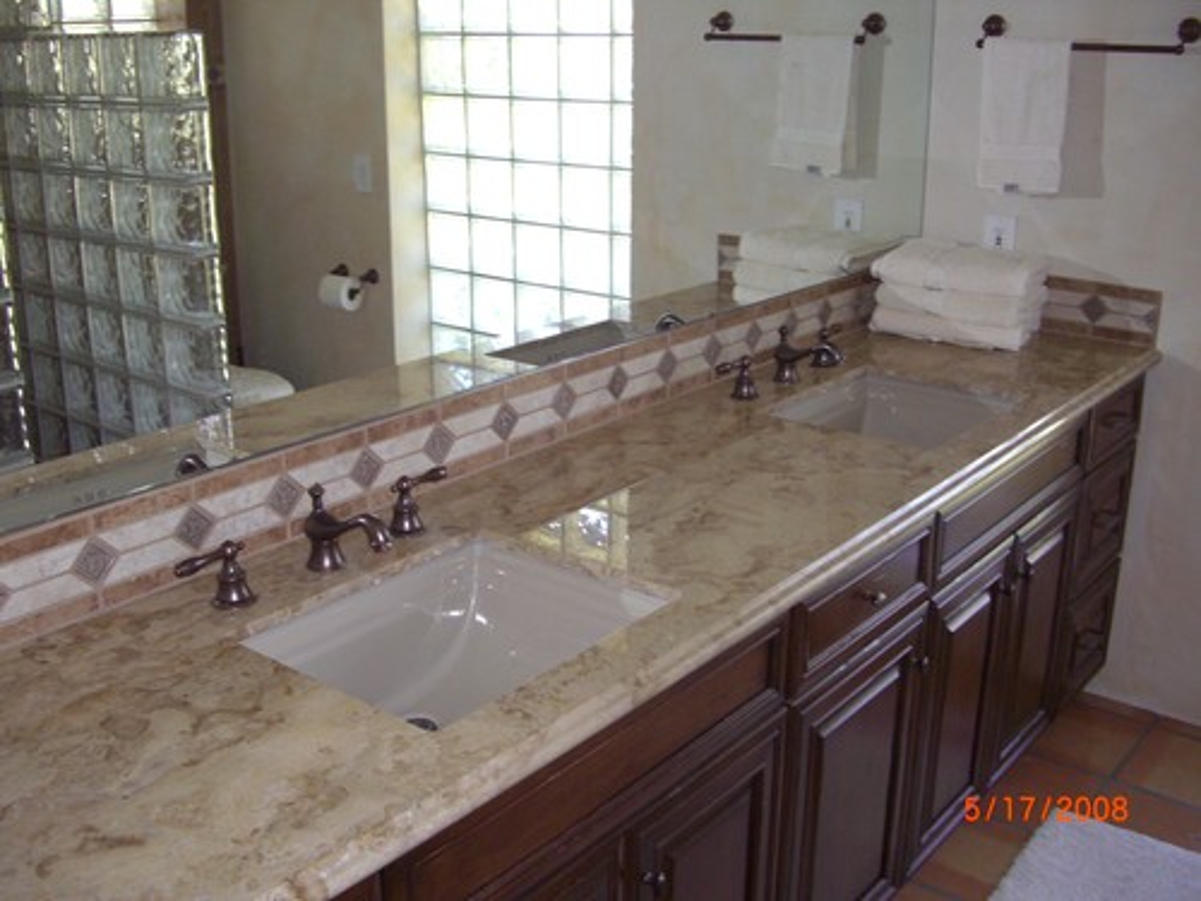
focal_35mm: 38
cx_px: 600
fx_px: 1318
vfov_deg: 37.7
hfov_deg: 49.0
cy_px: 450
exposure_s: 1/60
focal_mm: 7.9
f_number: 2.8
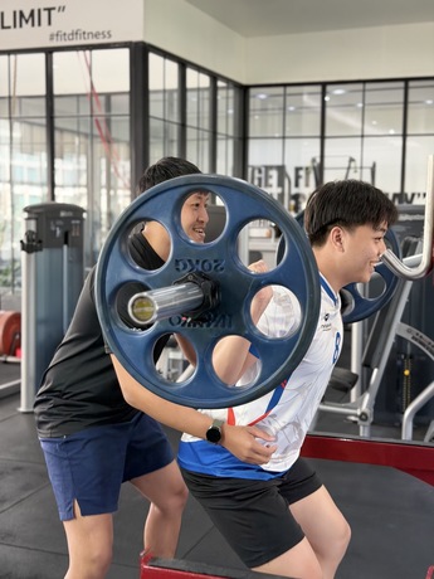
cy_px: 290
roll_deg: -0.2
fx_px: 802
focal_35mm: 48
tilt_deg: -9.6
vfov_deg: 39.7
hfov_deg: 30.3
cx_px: 217
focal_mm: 6.76
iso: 200
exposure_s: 1/60
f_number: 1.78
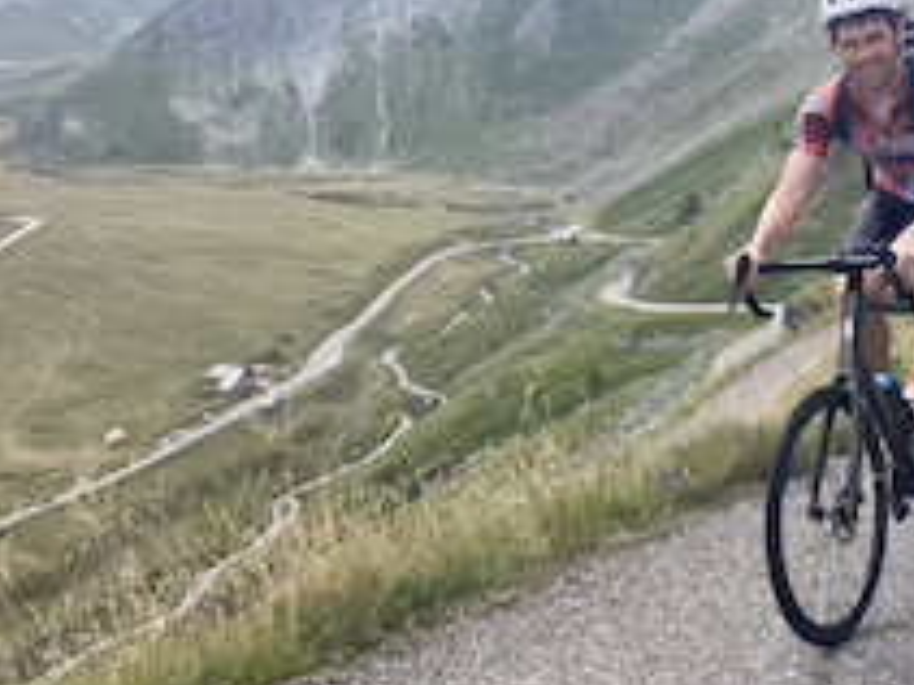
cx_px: 515
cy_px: 390
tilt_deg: -12.6
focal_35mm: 53
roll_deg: +8.3
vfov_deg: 27.5
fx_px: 1399
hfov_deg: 36.1
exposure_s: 1/941
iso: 20
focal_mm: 3.99
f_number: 1.8
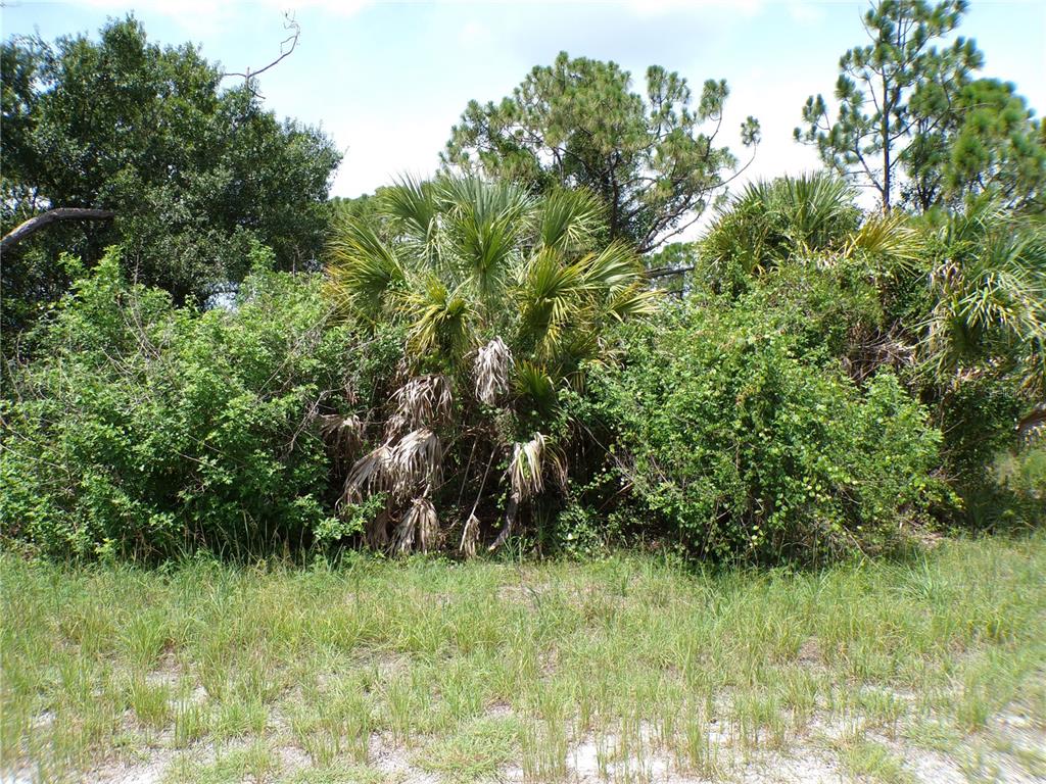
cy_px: 392
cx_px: 523
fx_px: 725
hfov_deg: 71.6
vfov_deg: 56.8
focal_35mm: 24
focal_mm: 4.3
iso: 100
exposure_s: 1/420
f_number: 4.4
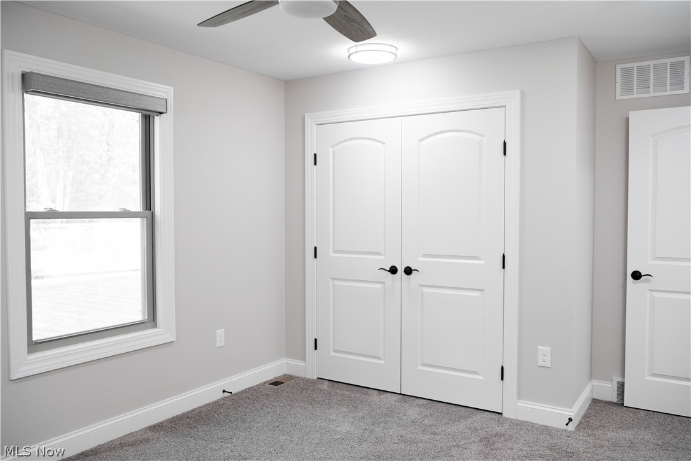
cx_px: 346
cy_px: 230
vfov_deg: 43.6
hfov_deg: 61.9
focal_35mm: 30
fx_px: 576
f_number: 5.6
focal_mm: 30
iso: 1250
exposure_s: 1/80
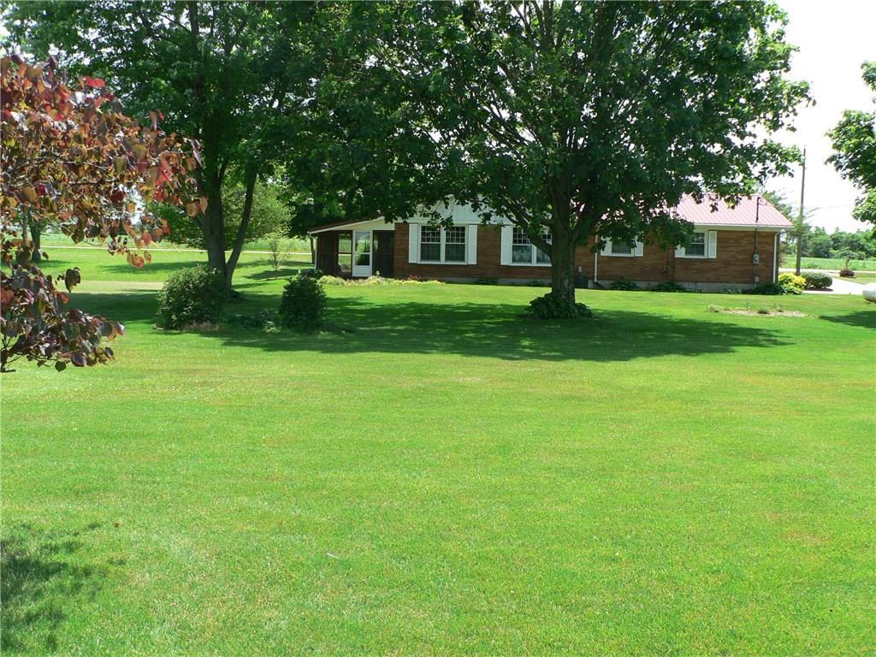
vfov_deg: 39.7
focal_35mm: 36
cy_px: 328
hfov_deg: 51.4
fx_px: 911
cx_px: 438
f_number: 4
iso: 80
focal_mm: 6
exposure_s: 1/200
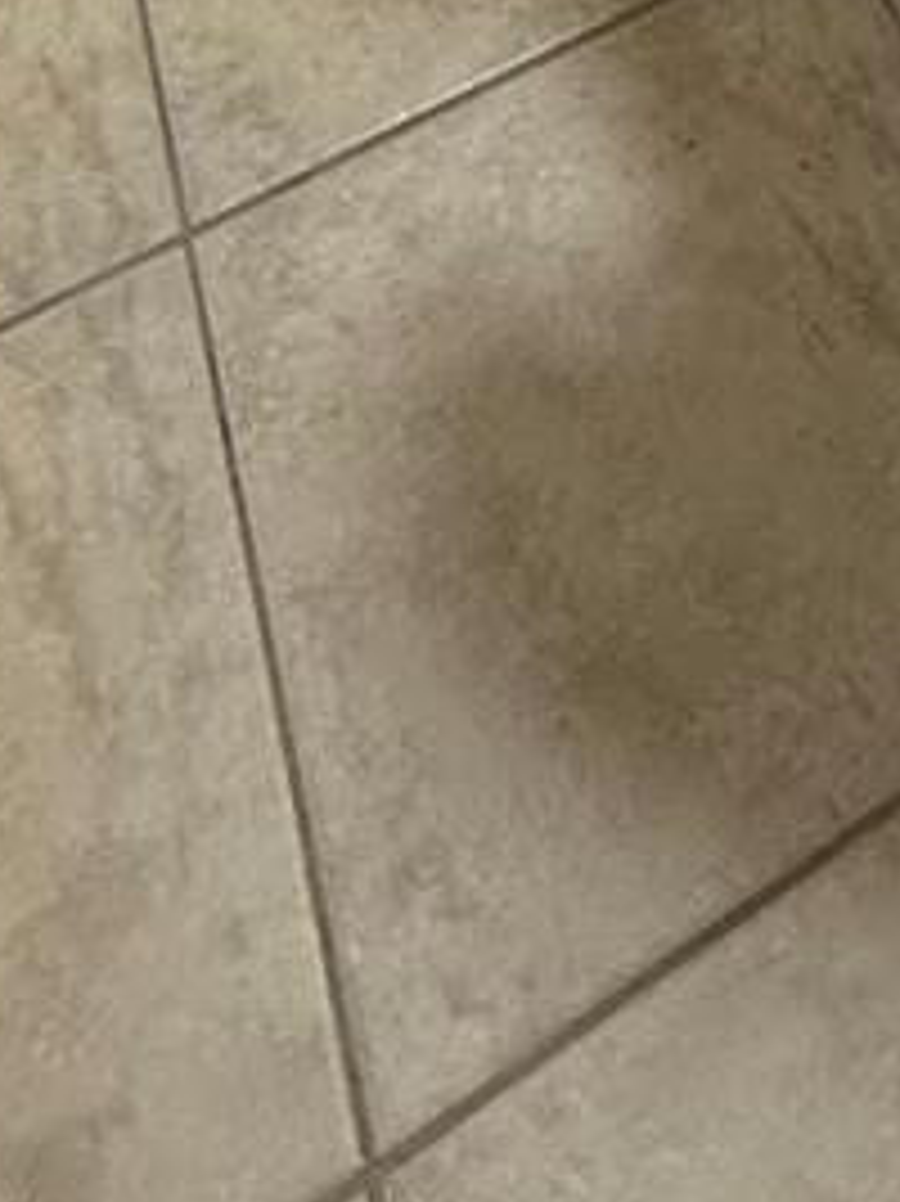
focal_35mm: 63
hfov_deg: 22.2
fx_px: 2186
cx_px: 950
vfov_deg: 17.5
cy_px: -1378
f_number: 2.2
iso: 200
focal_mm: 2.22
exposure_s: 1/120
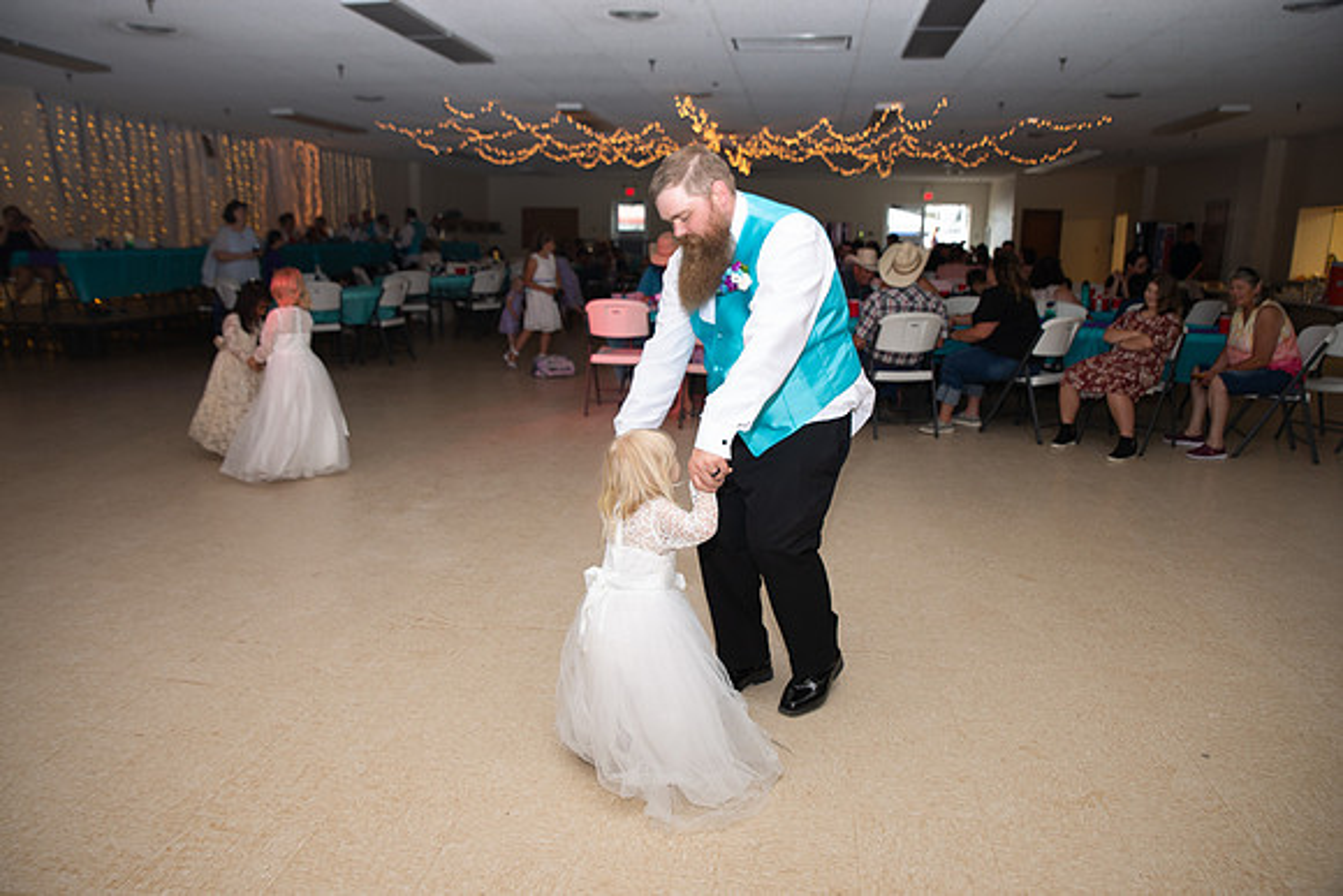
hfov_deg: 69.4
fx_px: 970
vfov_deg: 49.6
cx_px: 672
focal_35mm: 26
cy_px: 448
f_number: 3.5
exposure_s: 1/125
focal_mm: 26
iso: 800
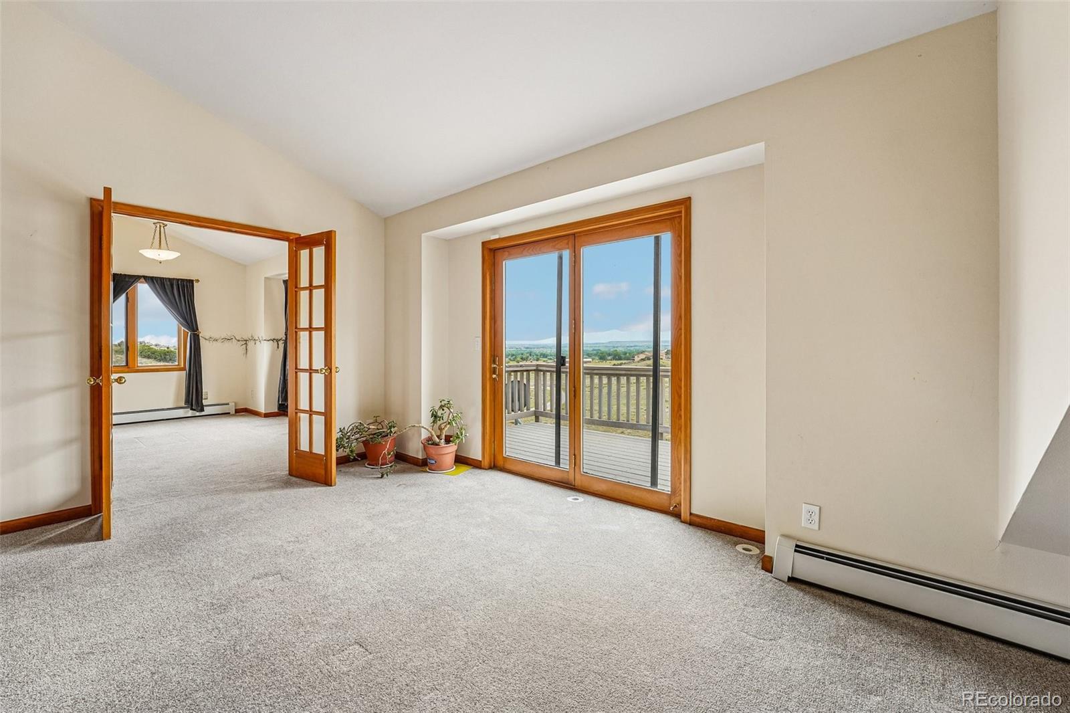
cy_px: 356
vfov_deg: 78.8
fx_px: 434
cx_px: 535
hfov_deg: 101.9
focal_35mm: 15
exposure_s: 1/30
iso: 125
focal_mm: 14.6
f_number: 8
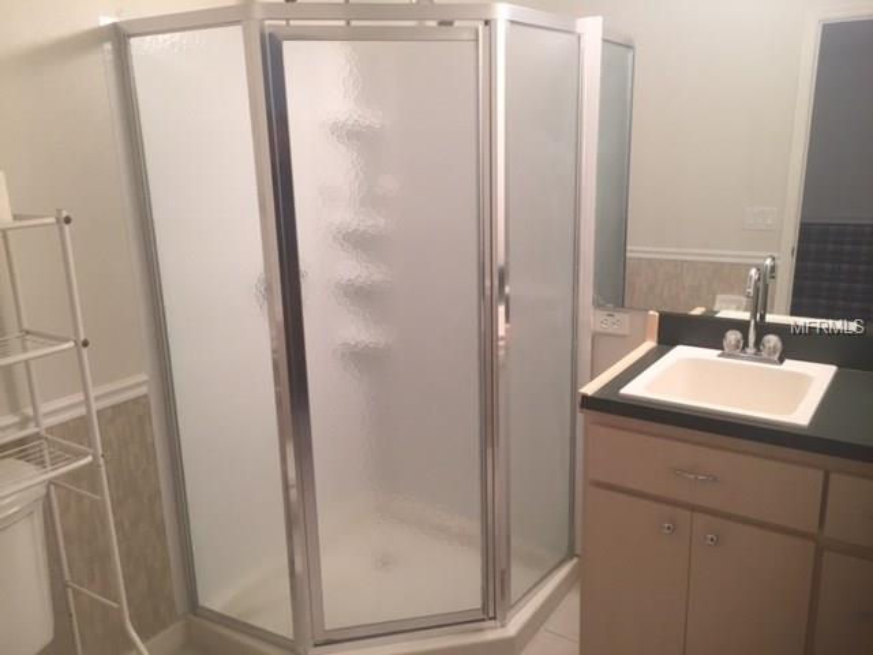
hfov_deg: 61.7
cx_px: 436
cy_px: 328
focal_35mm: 29
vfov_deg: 48.2
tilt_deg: -14.7
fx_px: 731
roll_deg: +1.3
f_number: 2.2
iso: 40
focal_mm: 4.15
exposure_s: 1/30
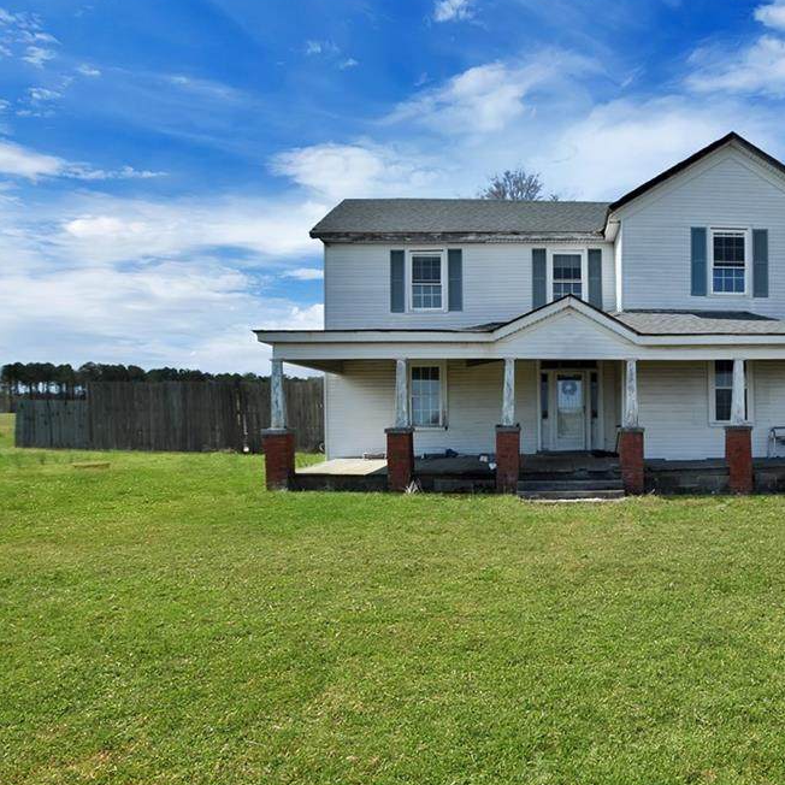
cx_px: 595
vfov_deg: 74.8
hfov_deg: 69.6
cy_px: 396
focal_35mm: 20
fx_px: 513
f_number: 8
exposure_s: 1/250
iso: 100
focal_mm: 10
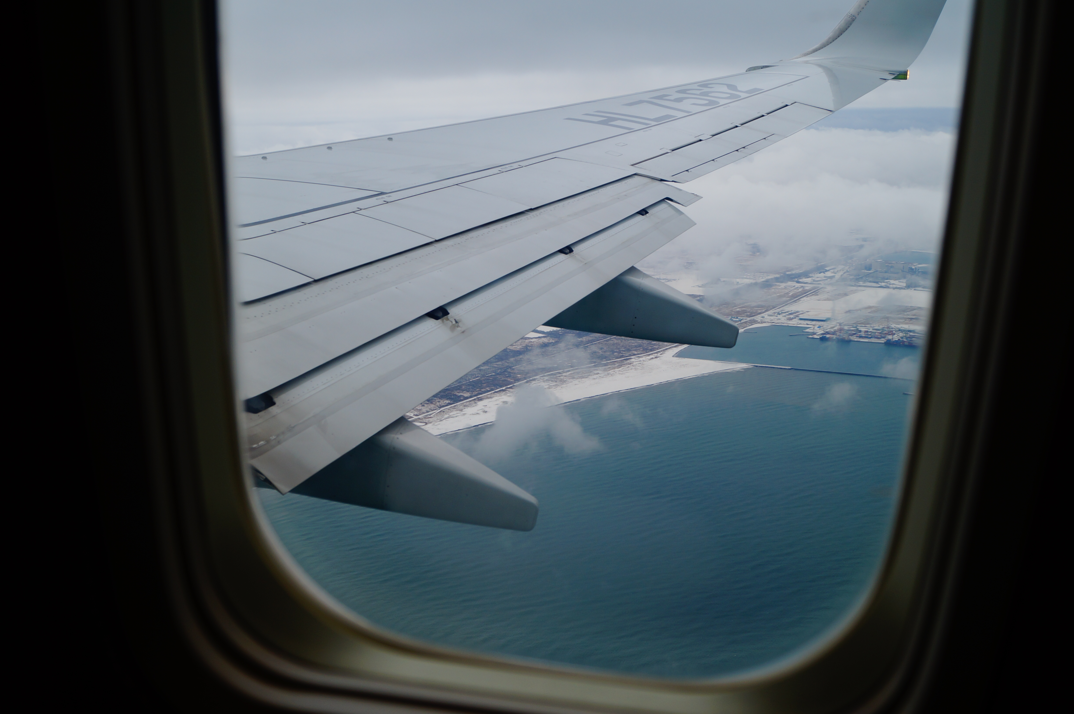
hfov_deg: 46.4
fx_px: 1252
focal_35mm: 42
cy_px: 357
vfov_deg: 31.8
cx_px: 537
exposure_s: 1/160
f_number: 7.1
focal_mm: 28
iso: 100
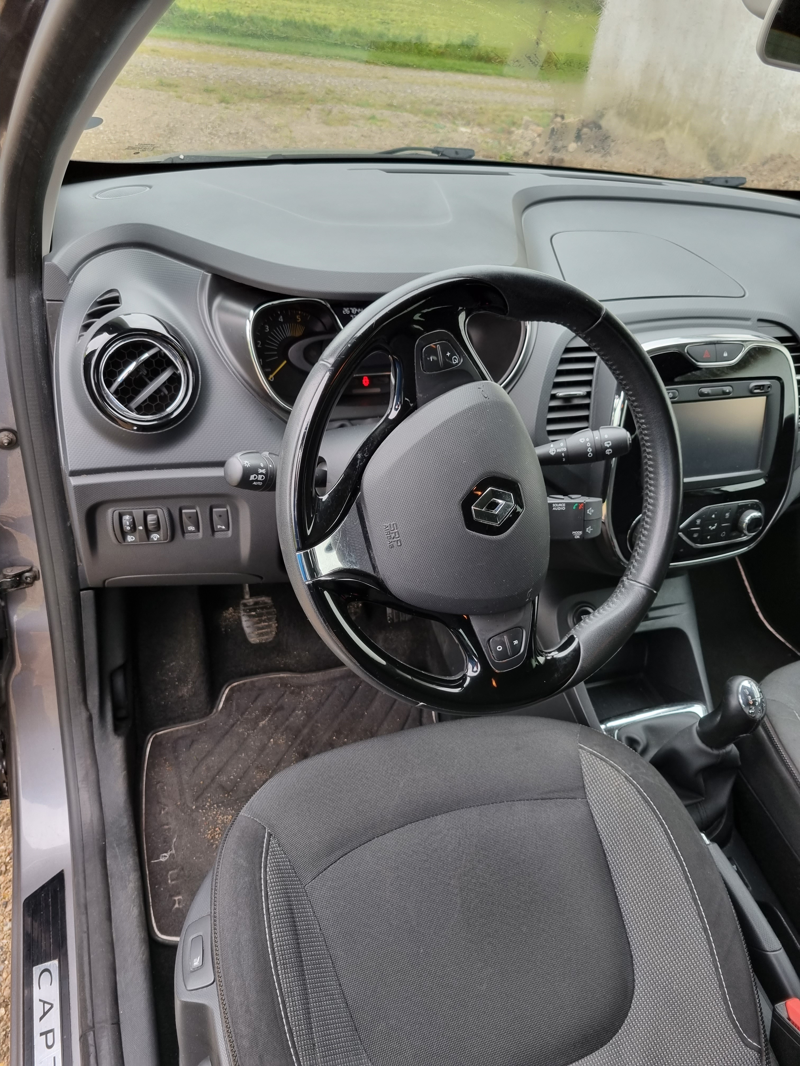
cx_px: 400
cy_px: 533
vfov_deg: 67.3
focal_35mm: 26
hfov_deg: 53.1
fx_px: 801
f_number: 1.8
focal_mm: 5.4
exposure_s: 1/100
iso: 80
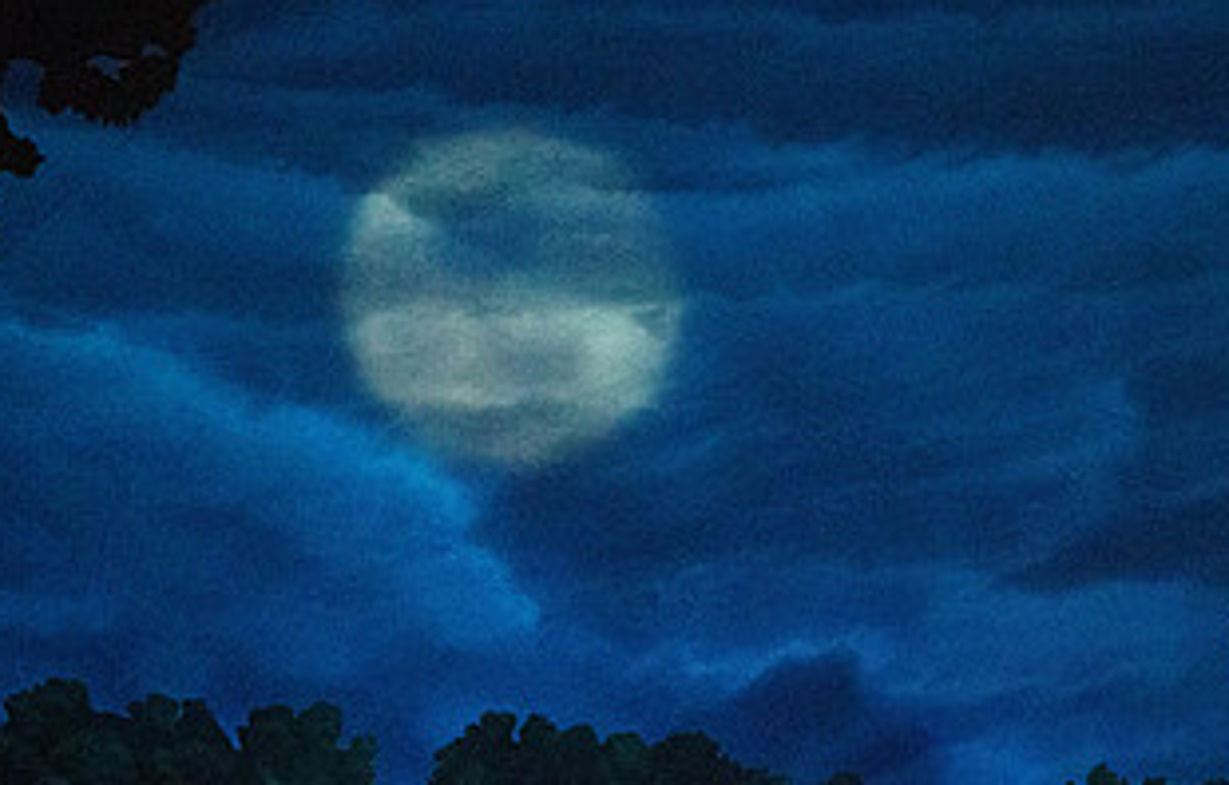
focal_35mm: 203
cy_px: 672
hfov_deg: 10.2
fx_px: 6842
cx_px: 1149
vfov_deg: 6.6
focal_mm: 100
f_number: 5.6
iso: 8000
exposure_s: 1/250
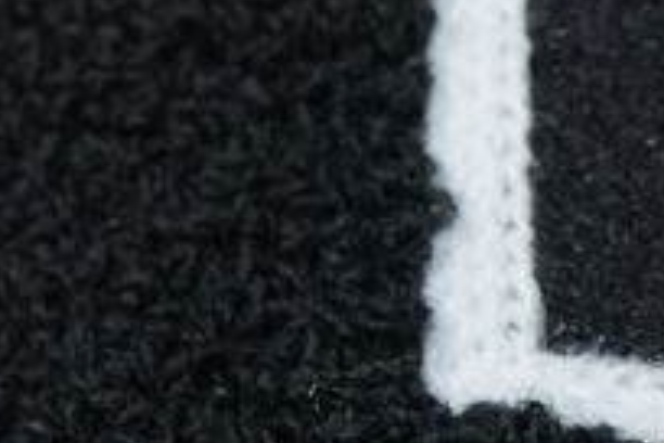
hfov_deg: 9.1
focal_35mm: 206
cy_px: -94
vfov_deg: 6.6
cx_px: -863
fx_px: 3799
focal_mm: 35
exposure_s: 1/100
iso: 1600
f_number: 10
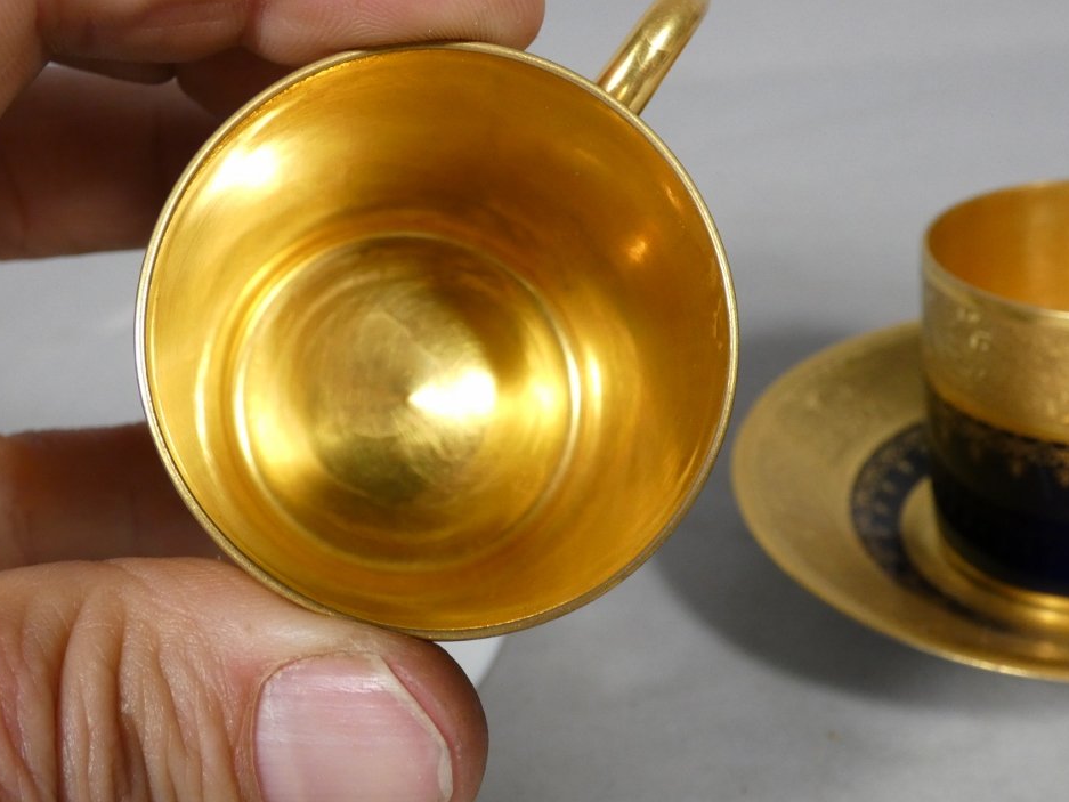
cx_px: 553
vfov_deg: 30.9
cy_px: 400
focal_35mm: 47
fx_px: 1452
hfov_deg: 40.4
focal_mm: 7.8
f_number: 3.7
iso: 400
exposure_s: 1/125
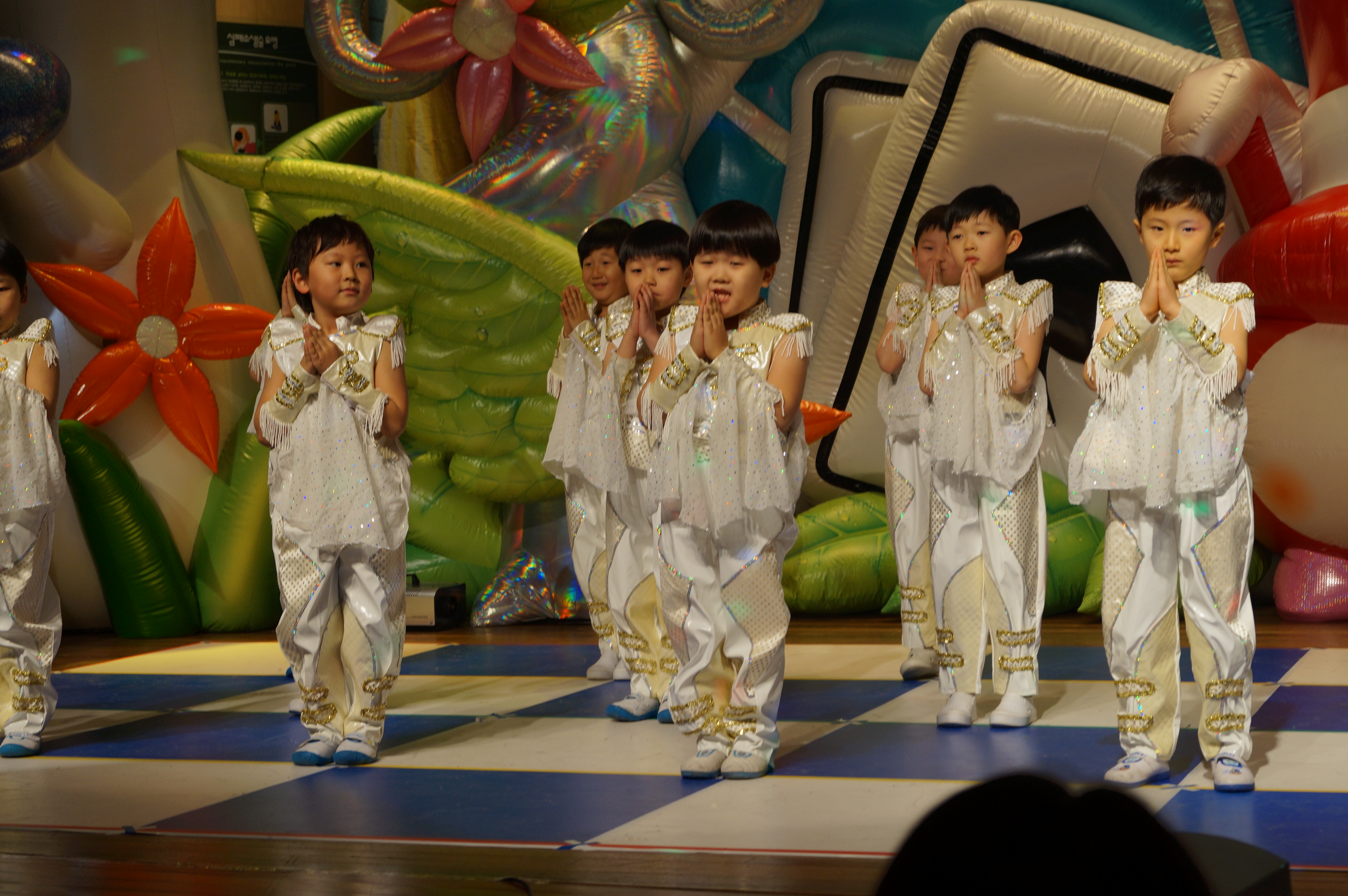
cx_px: 674
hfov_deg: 27.0
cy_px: 448
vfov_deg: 18.1
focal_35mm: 75
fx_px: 2805
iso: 160
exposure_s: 1/80
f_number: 5.6
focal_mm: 50
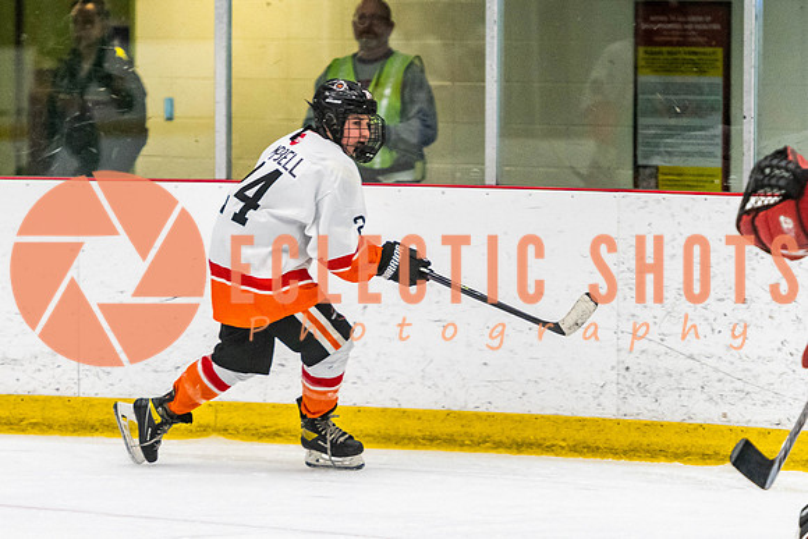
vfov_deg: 4.6
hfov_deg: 6.8
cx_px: 364
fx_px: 6784
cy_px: 369
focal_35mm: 302
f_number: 2.8
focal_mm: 150
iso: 2000
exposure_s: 1/640
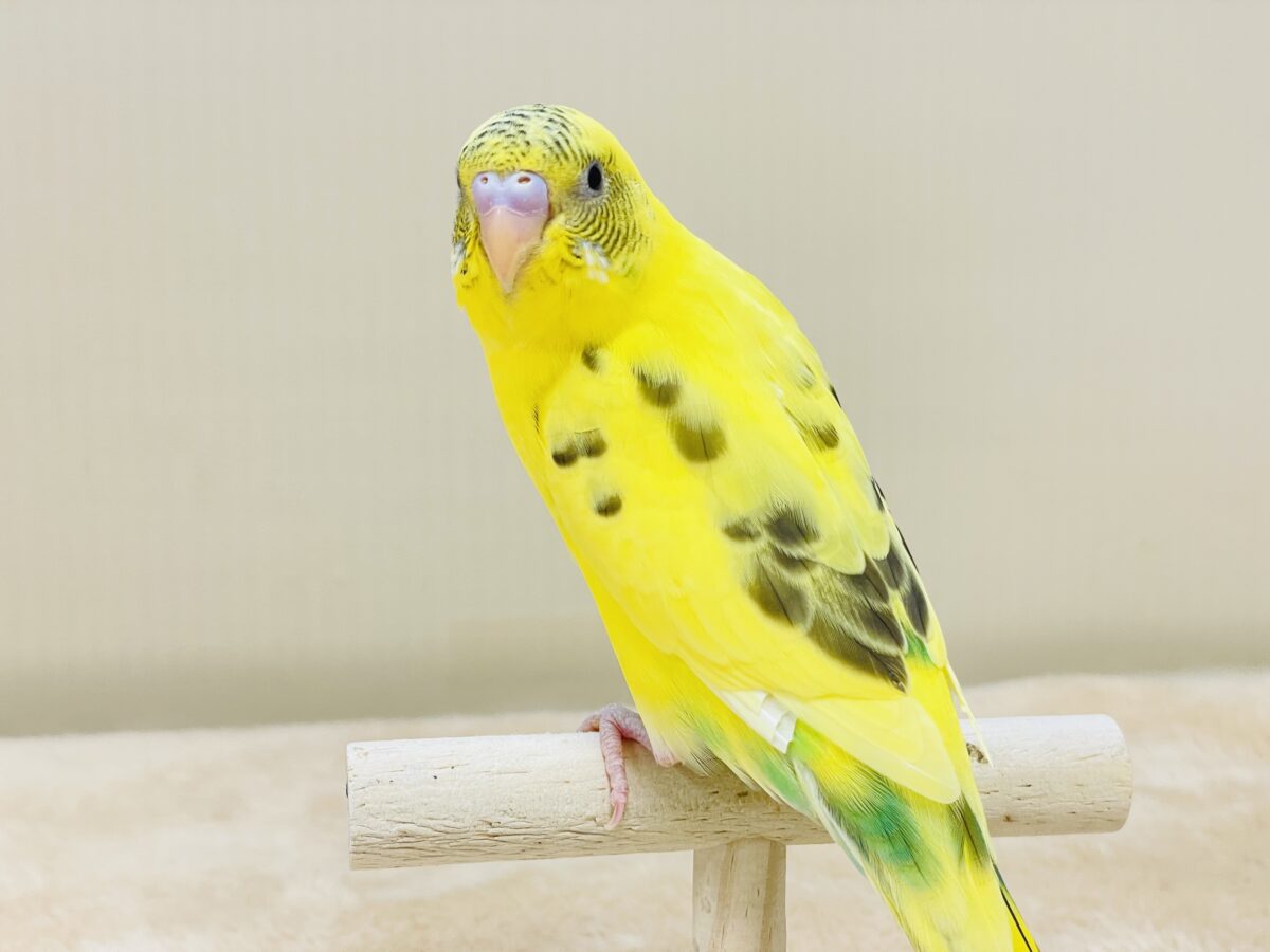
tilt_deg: -8.5
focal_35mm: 52
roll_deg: +0.4
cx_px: 635
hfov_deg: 36.8
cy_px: 476
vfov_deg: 28.0
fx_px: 1908
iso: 100
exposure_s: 1/99
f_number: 2
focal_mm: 6
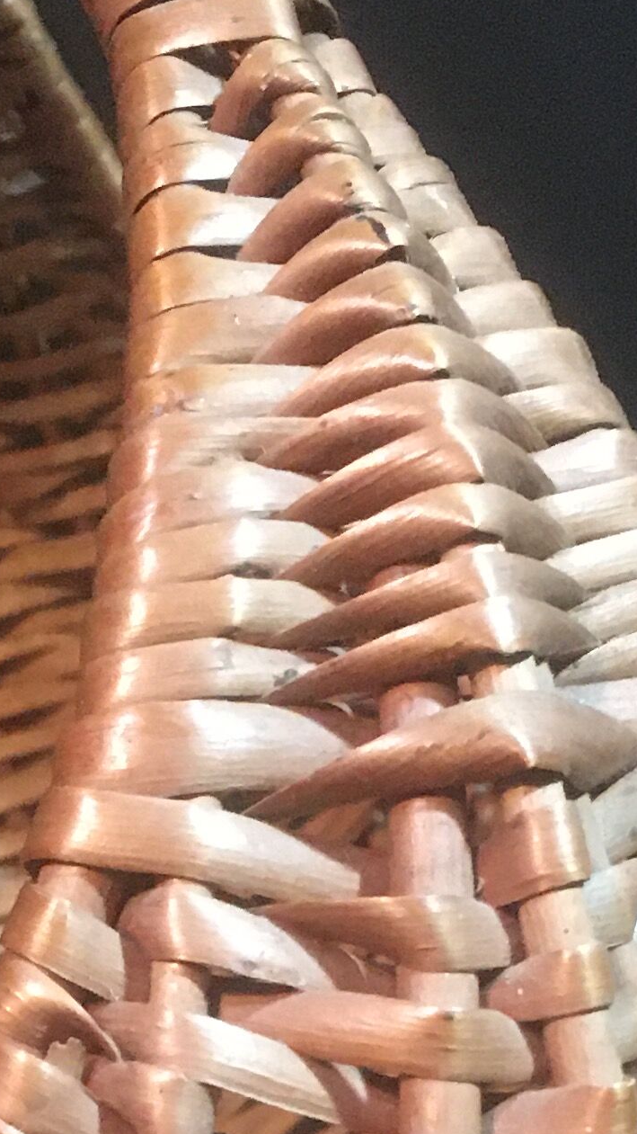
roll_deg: -2.0
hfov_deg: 11.9
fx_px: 3034
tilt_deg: -32.9
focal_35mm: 101
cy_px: 1259
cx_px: 143
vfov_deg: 20.2
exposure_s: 1/17
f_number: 2.2
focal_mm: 4.15
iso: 250
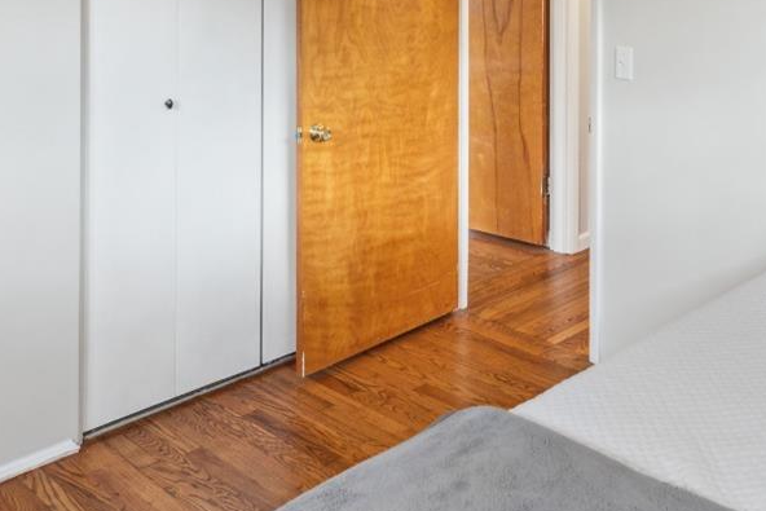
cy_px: -56
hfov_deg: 47.9
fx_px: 809
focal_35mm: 38
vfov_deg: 31.1
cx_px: 613
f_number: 8
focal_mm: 15
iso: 100
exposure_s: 1/10
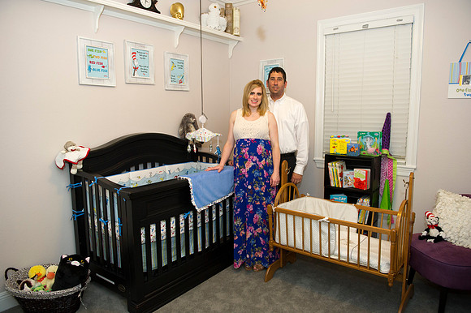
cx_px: 236
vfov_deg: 49.5
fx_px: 340
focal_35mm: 26
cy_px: 156
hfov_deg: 69.4
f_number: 3.5
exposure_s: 1/200
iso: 1600
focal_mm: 26
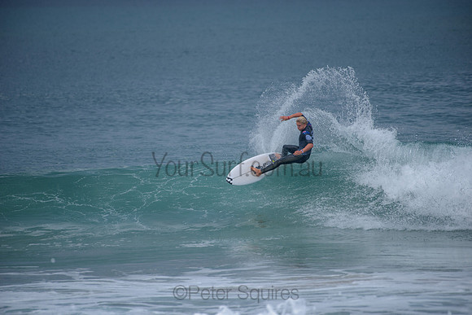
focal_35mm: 500
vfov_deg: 2.8
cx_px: 236
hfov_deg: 4.1
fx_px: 6557
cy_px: 158
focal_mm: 500
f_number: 5.6
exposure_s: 1/2000
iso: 200
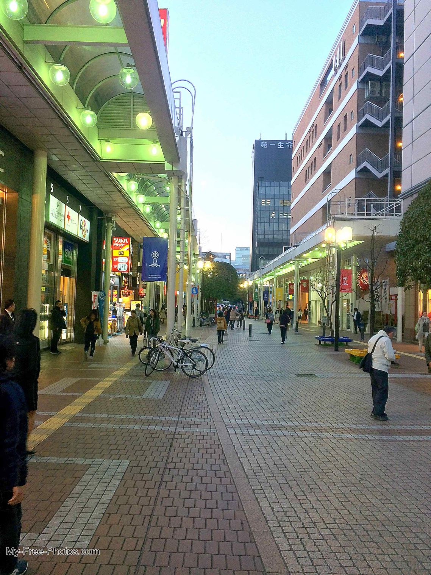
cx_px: 216
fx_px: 482
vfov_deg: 61.7
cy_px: 288
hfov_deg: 48.2
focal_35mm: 29
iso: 50
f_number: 2.2
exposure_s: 1/60
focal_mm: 4.15
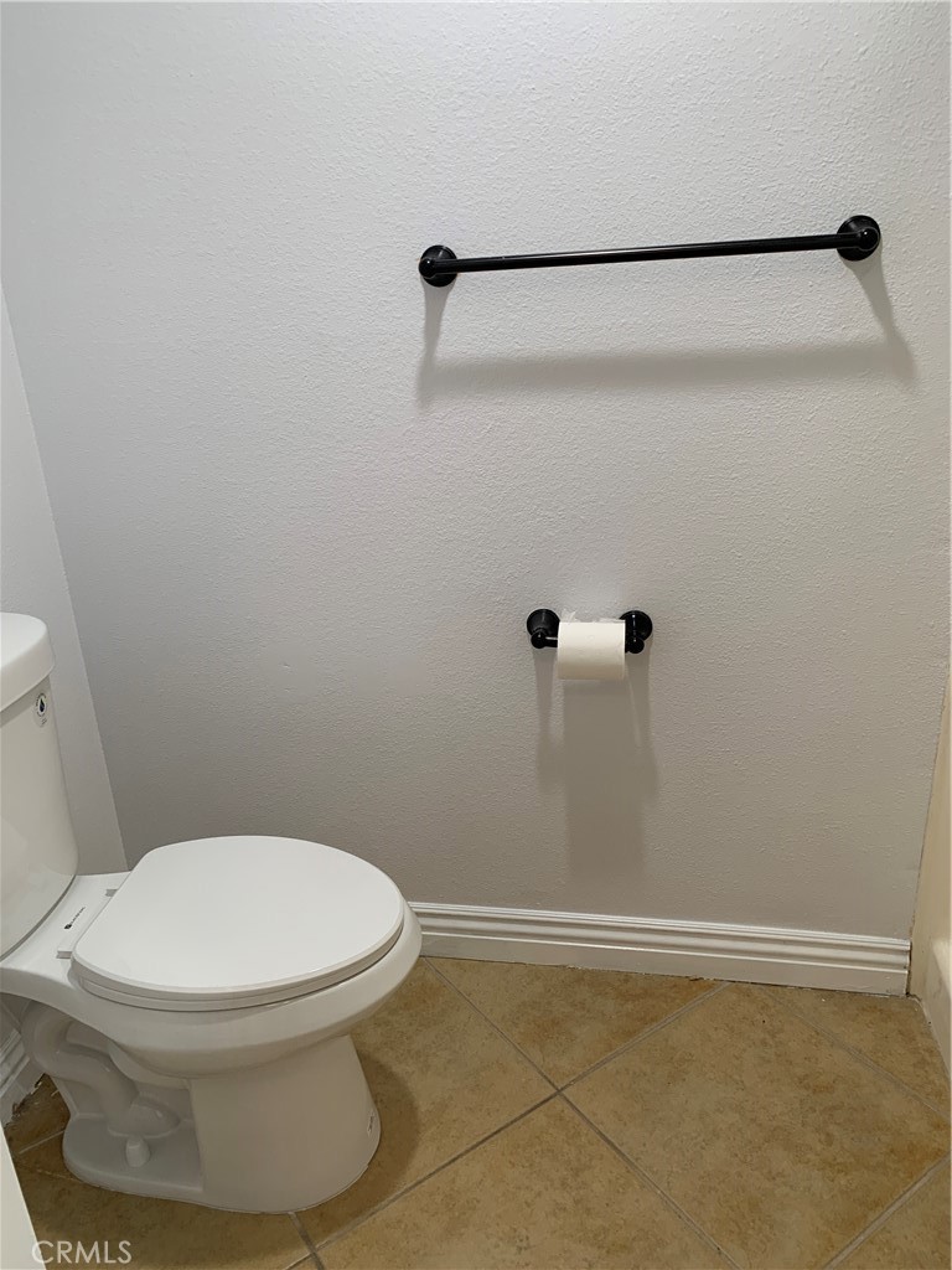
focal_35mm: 26
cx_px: 476
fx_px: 953
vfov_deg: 67.3
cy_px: 635
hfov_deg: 53.1
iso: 50
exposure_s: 1/60
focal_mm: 4.25
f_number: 1.8
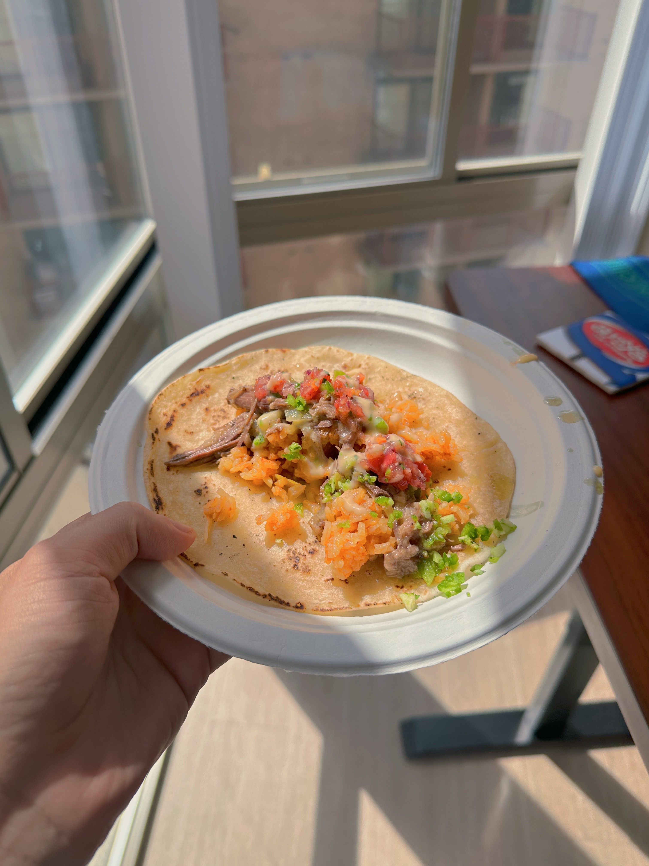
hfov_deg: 56.8
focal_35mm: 24
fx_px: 600
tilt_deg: -41.0
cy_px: 433
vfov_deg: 71.6
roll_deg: -1.6
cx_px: 324
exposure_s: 1/3861
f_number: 1.78
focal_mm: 6.86
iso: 80
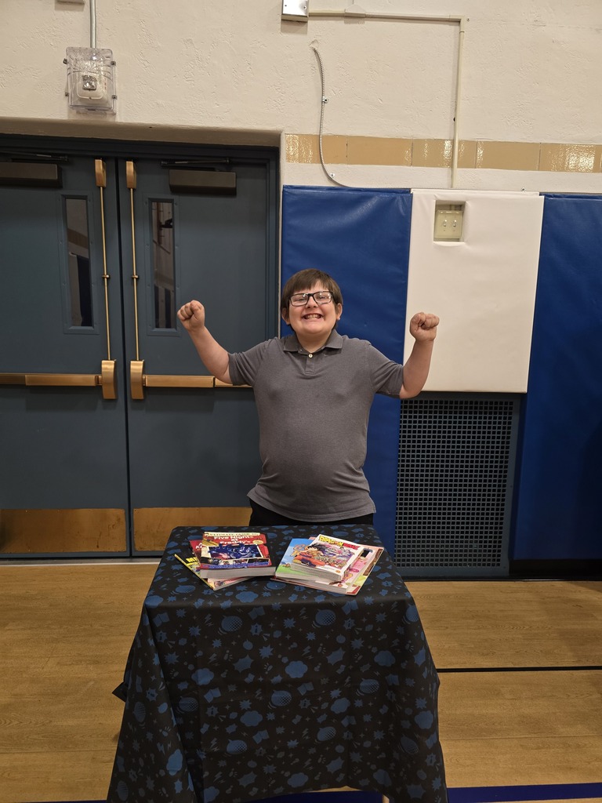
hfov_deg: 58.9
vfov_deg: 73.9
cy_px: 402
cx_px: 301
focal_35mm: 23
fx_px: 533
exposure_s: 1/120
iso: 320
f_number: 1.7
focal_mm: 6.3
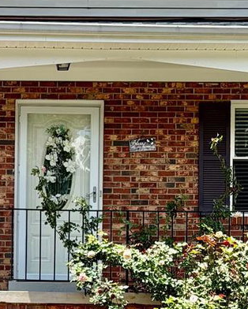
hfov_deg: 9.4
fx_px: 1494
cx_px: -9
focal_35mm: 163
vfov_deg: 11.6
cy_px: 370
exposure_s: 1/3096
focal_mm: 6.76
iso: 80
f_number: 1.78
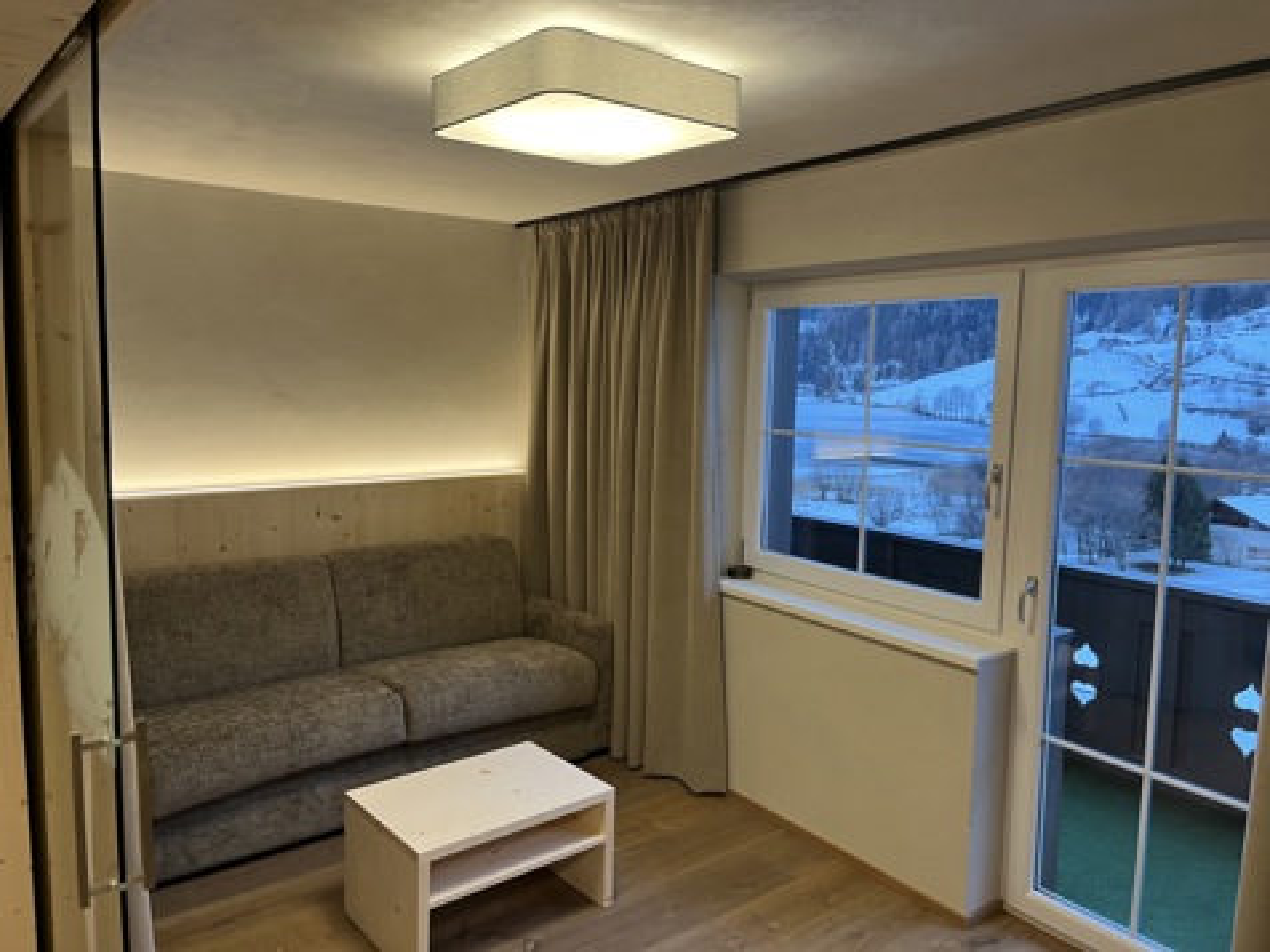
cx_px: 635
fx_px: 954
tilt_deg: -5.9
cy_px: 476
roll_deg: -1.0
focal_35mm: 26
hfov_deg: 67.3
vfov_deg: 53.1
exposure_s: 1/50
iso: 64
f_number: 1.6
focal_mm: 5.1
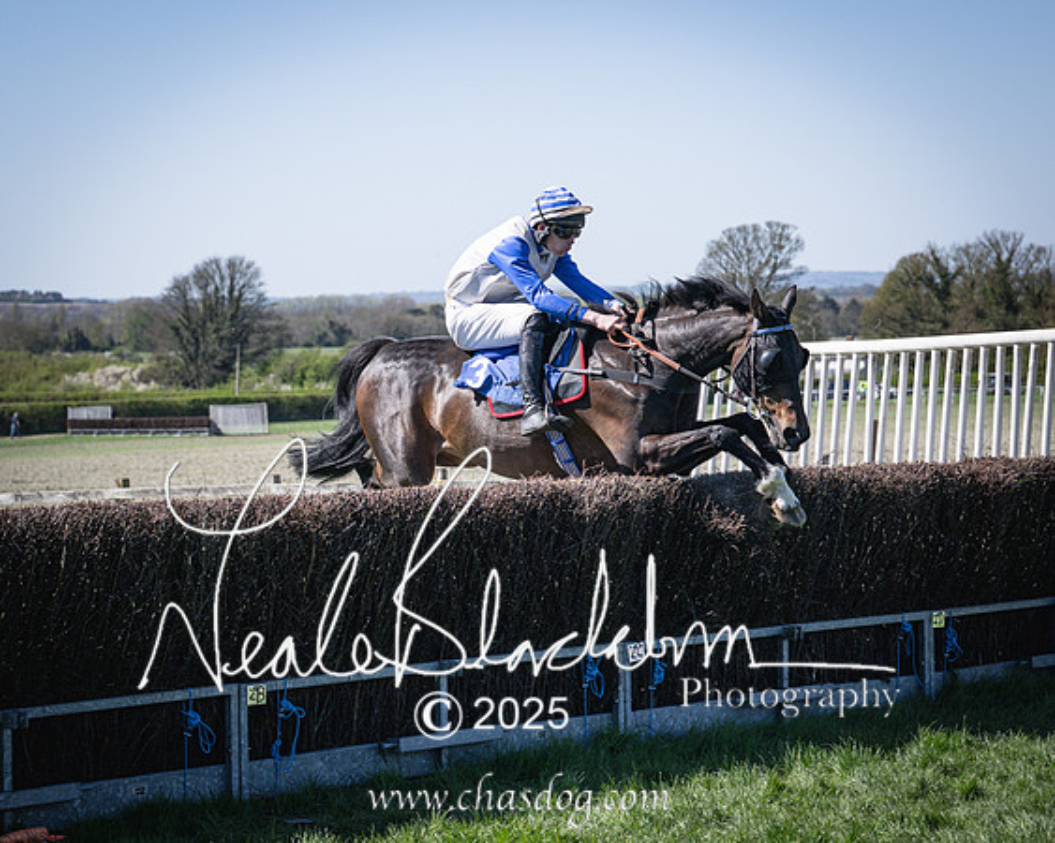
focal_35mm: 102
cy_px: 406
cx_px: 532
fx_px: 3180
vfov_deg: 15.1
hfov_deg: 18.8
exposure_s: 1/2000
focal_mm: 70
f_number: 5
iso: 220
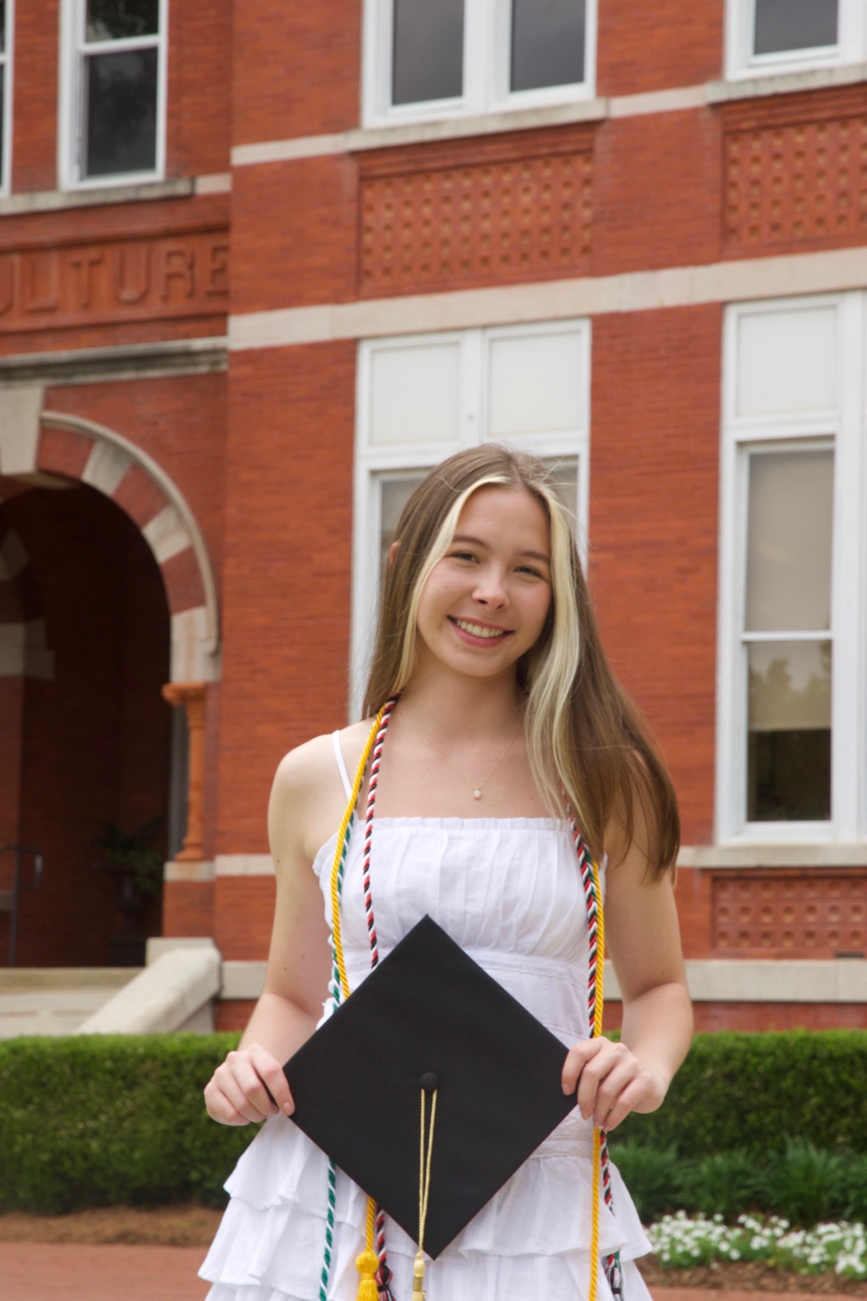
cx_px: 434
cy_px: 650
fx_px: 3793
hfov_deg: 13.0
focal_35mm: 105
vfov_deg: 19.5
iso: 250
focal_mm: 70
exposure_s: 1/100
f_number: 11
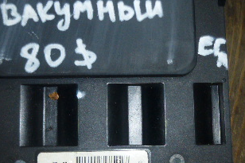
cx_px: 97
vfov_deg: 25.0
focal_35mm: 54
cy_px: 90
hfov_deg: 36.7
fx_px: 367
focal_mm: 4.5
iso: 200
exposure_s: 1/60
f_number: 3.1
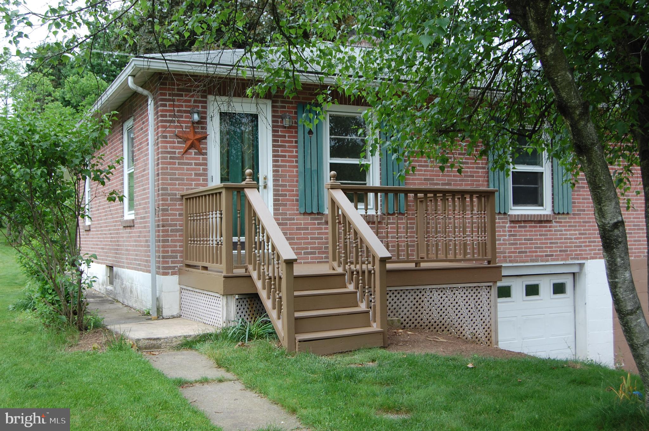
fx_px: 702
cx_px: 324
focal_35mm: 39
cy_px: 216
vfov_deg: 34.1
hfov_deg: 49.6
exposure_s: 1/160
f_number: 6.3
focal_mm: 26
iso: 200
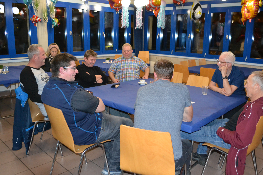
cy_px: 88
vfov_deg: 43.6
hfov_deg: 61.9
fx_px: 219
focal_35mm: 30
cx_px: 138
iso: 3200
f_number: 3.5
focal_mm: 18
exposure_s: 1/60
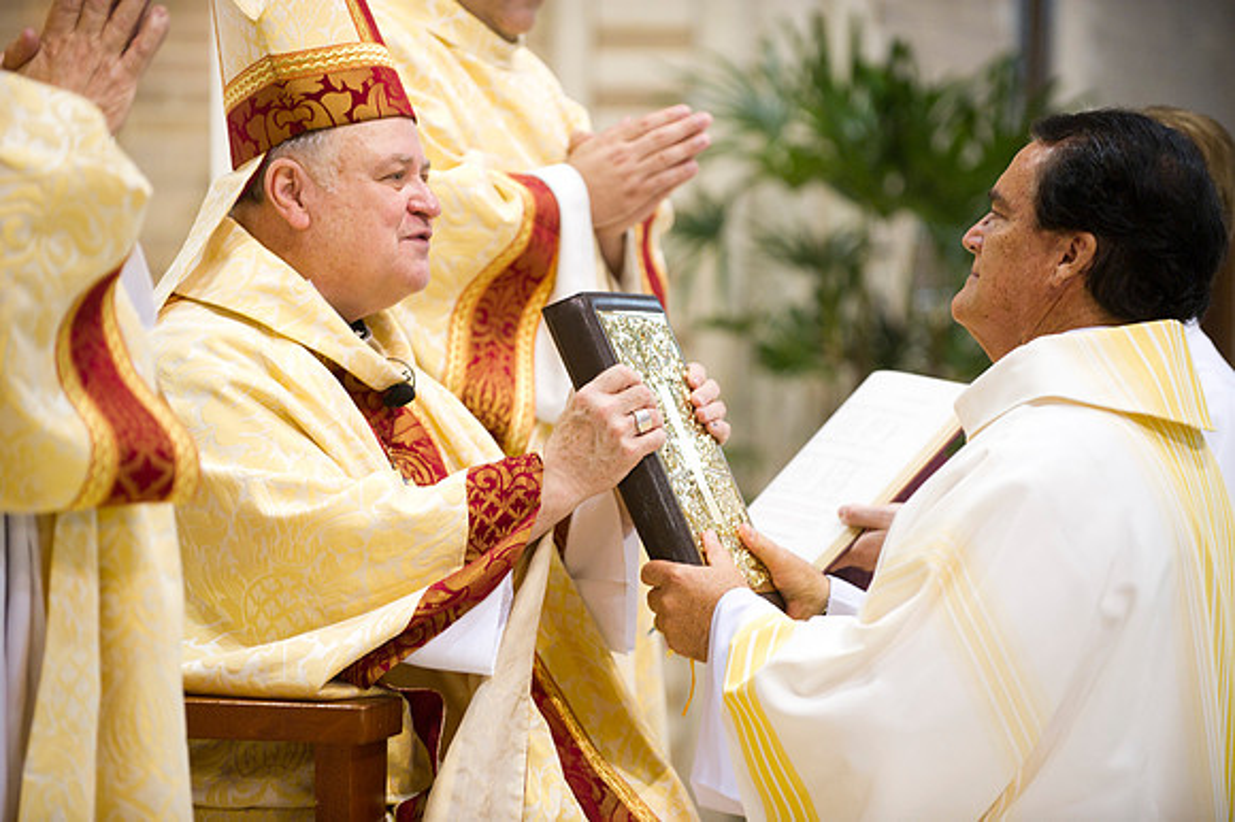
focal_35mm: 140
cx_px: 618
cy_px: 411
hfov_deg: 14.7
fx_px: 4800
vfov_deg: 9.8
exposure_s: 1/100
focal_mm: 140
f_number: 2.8
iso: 2000
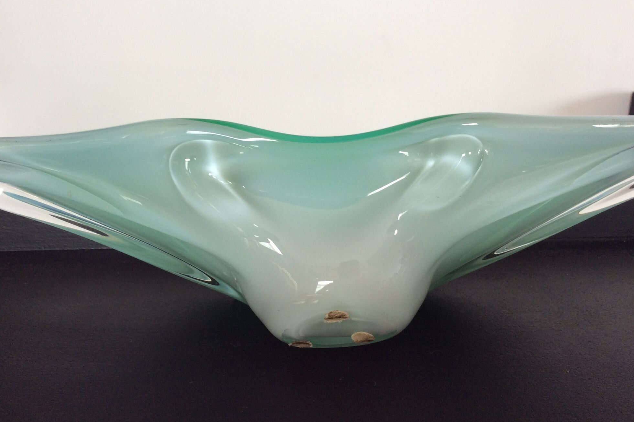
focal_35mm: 34
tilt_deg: -16.2
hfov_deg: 55.8
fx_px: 599
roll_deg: +1.6
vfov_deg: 38.9
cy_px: 204
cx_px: 313
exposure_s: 1/25
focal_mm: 3.3
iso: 32
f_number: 2.4
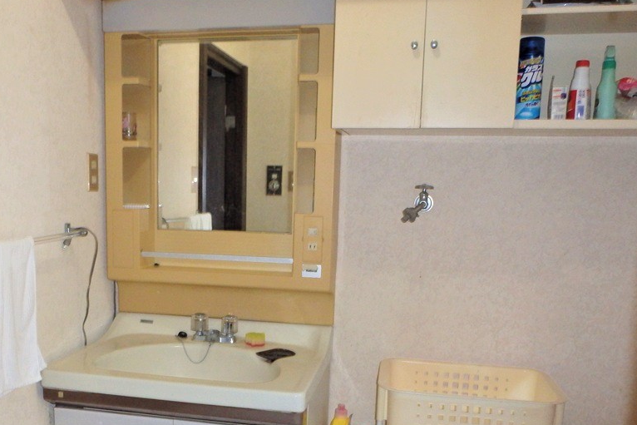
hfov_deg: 50.4
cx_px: 254
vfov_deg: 34.5
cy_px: 306
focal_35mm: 38
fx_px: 672
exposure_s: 1/30
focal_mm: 5
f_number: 3.9
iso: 400
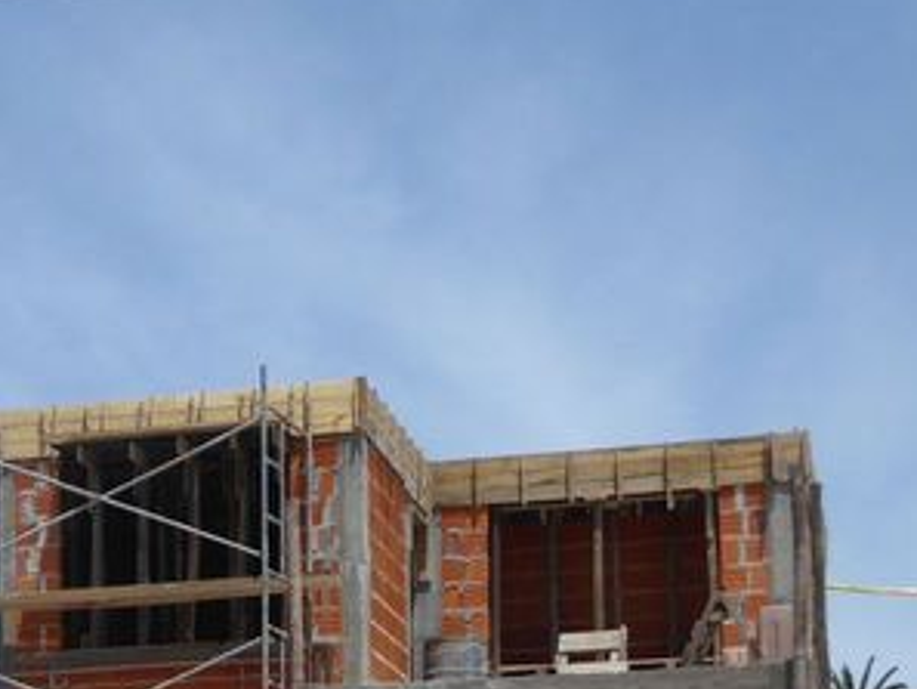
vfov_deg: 14.7
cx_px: -3
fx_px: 2571
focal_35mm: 97
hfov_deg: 19.6
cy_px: 859
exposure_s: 1/1000
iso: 80
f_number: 3.7
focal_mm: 6.3
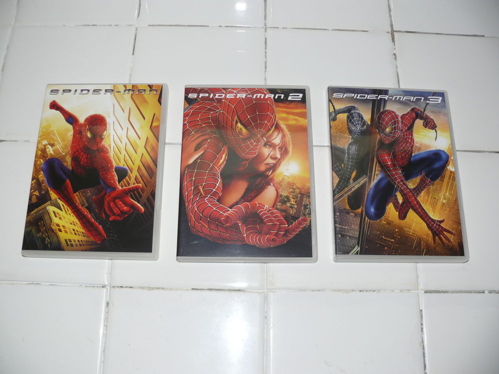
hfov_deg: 52.6
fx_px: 505
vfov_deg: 40.7
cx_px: 250
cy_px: 187
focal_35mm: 35
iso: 100
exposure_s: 1/30
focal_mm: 7.4
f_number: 2.8
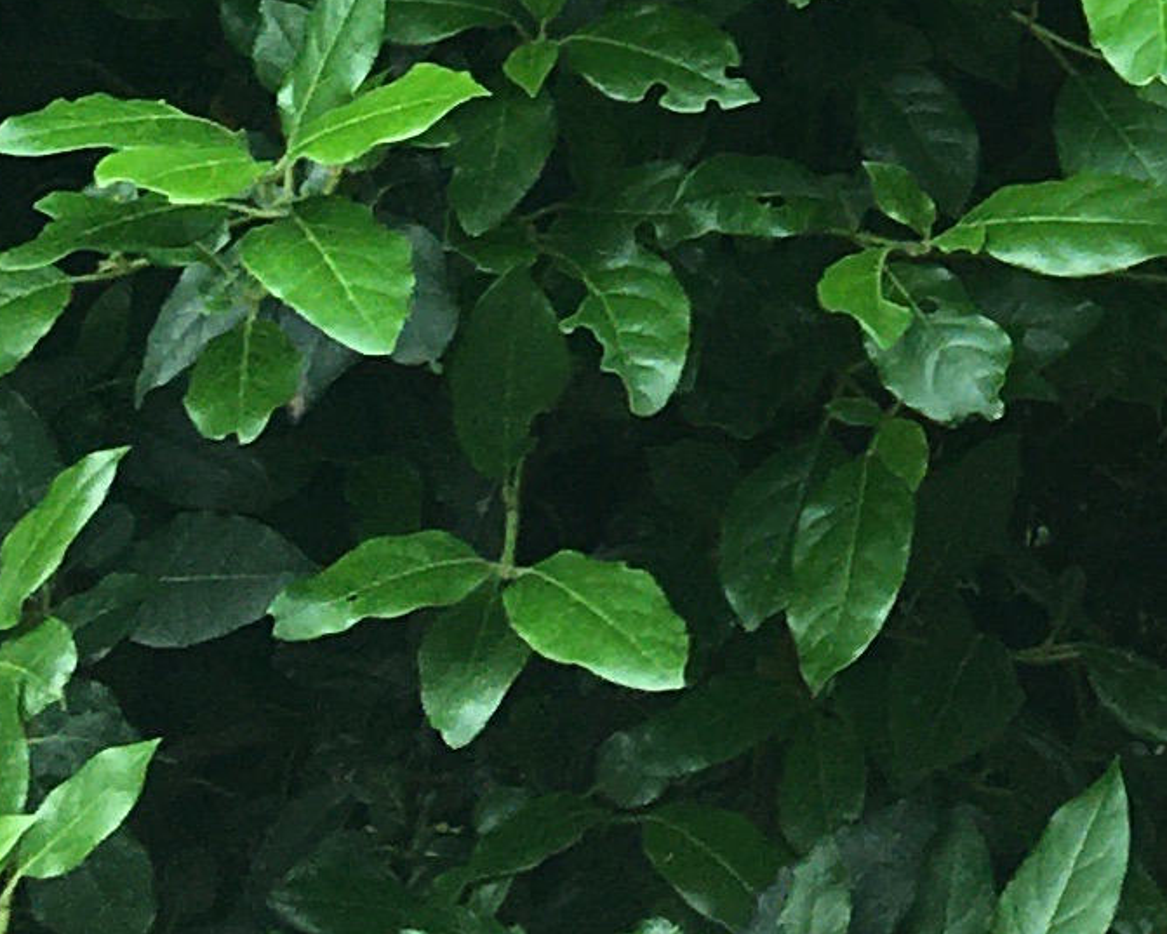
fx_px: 5872
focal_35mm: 170
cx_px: 1977
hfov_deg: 10.8
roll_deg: -1.5
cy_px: -1318
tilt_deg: -8.1
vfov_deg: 8.3
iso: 25
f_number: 2.2
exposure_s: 1/141
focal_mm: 4.15
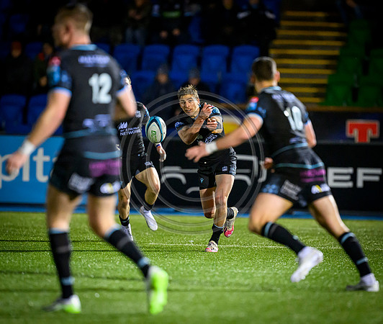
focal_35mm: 518
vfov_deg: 3.1
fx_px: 6001
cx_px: 201
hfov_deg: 3.7
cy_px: 163
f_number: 3.2
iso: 10000
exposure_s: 1/1250
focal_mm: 400
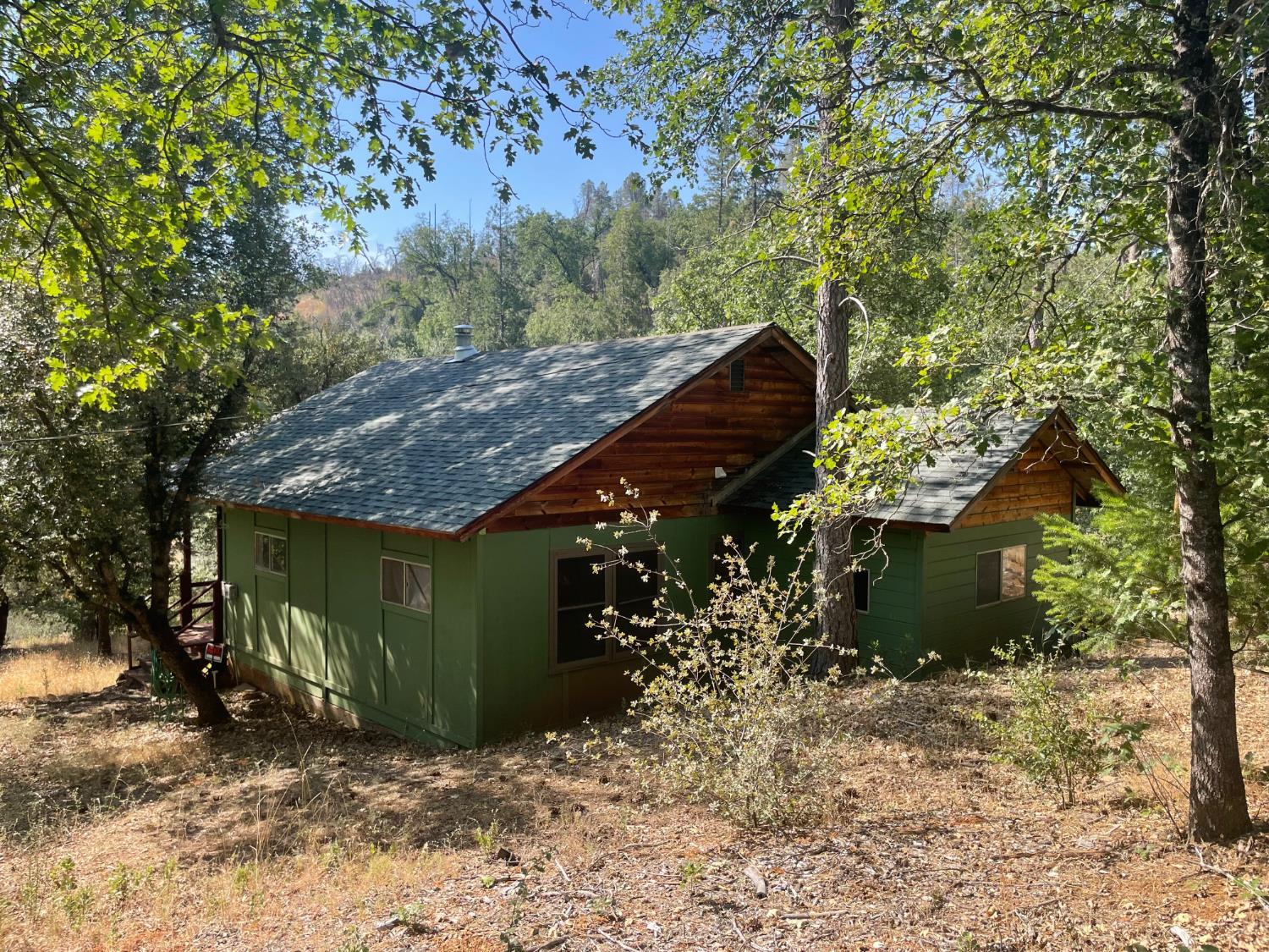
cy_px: 476
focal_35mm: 26
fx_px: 953
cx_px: 634
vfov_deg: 53.1
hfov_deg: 67.3
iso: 32
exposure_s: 1/1014
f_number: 1.6
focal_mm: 4.2
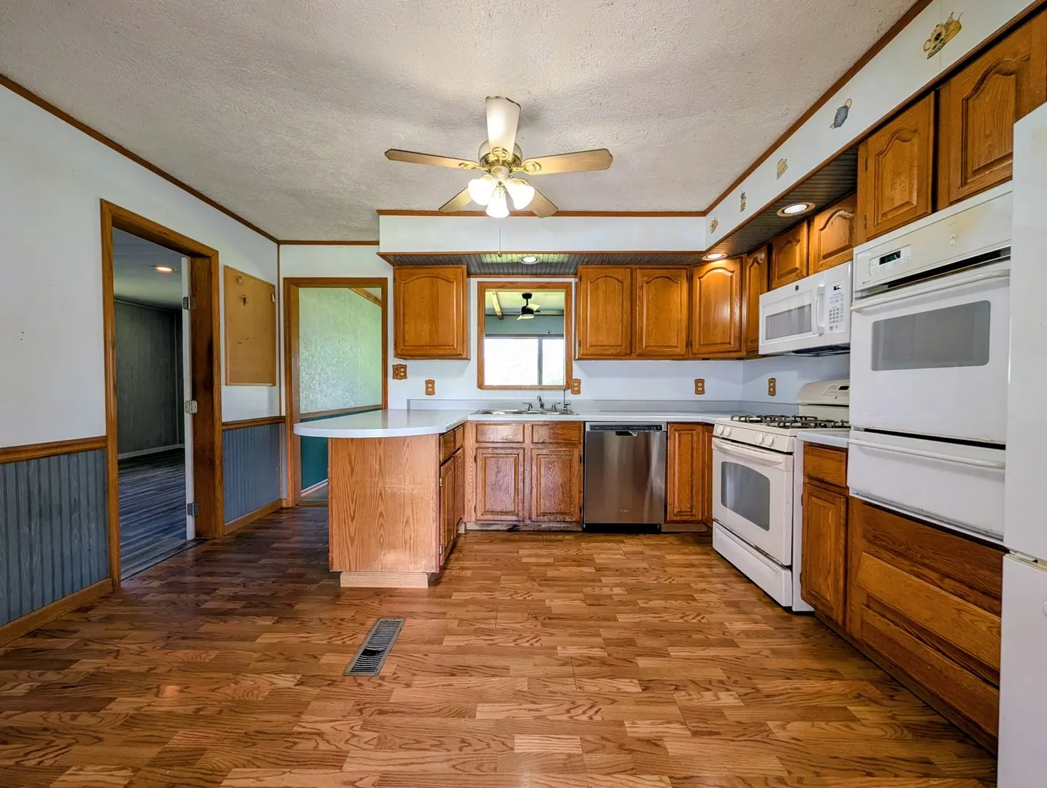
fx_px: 364
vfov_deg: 94.7
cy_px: 394
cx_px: 524
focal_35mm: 12
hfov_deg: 110.5
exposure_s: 1/107
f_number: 1.7
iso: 64
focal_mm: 2.02
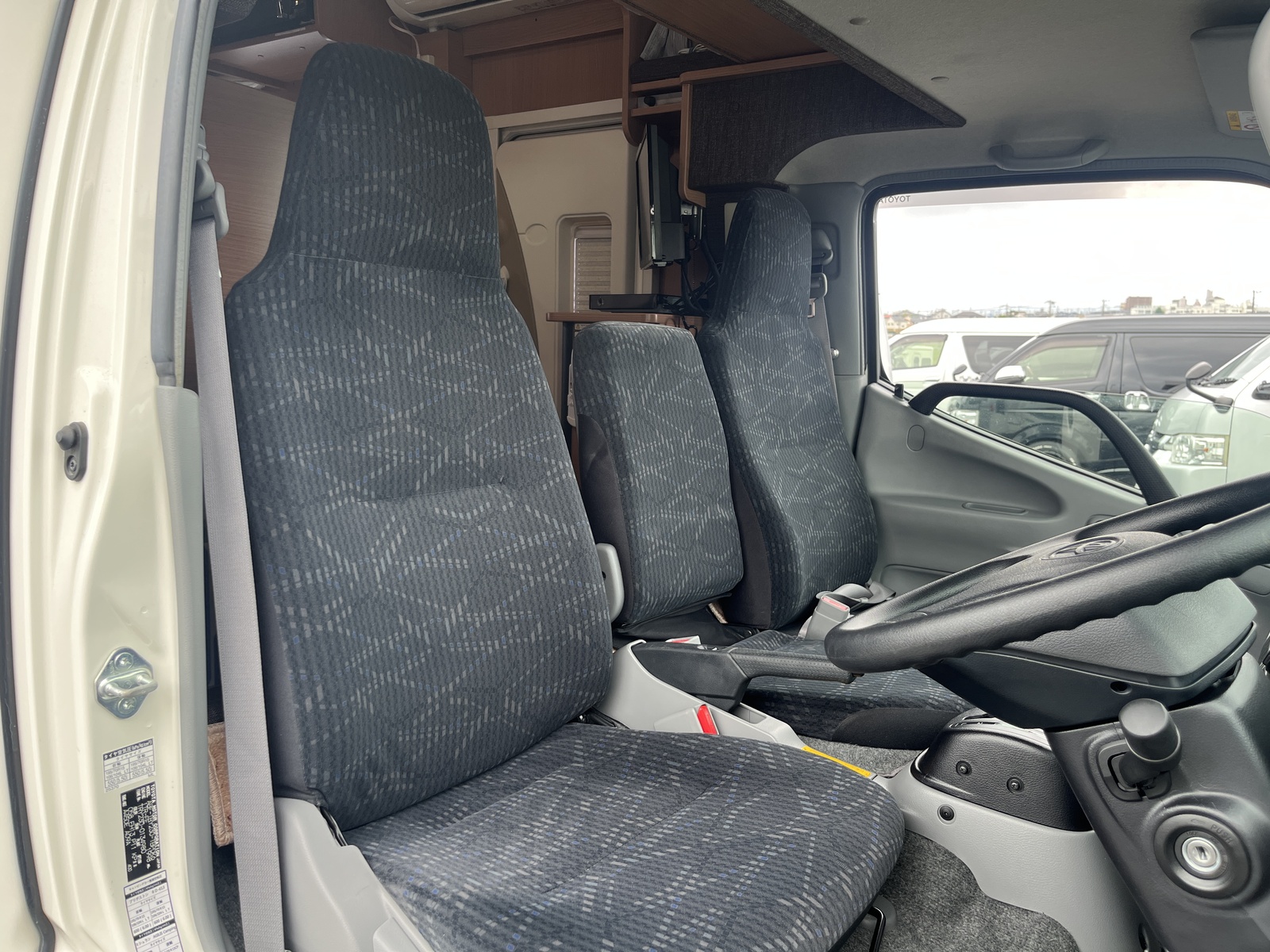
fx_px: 954
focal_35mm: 26
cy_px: 476
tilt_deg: -7.9
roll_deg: -0.2
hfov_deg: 67.3
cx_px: 635
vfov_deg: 53.1
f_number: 1.6
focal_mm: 5.1
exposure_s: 1/182
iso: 50
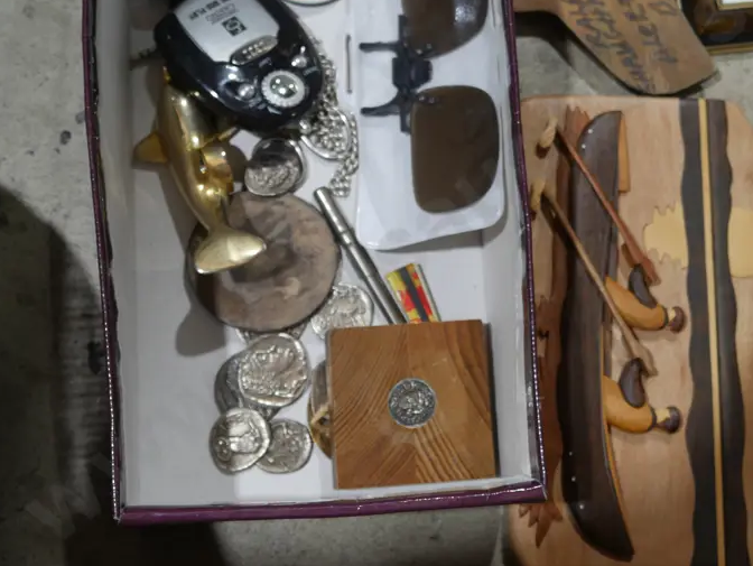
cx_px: 495
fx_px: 1458
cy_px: 183
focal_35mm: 67
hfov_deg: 28.8
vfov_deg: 21.9
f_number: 4.7
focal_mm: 22
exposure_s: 1/60
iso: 250
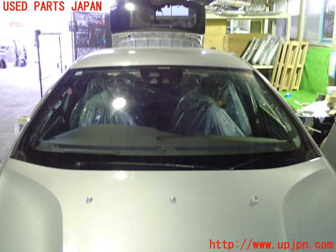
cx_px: 168
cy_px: 126
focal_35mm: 38
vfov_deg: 37.7
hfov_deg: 49.0
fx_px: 369
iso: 800
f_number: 2.7
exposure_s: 1/20
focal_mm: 6.83
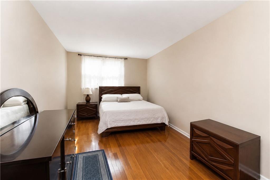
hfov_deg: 100.4
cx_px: 135
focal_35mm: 15
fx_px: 112
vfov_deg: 77.3
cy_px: 90
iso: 2000
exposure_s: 1/60
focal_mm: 10
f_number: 8
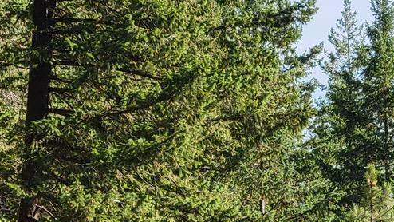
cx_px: 482
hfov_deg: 24.2
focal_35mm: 79
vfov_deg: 15.2
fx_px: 825
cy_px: 191
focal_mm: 5.9
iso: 25
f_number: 2
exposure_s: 1/657
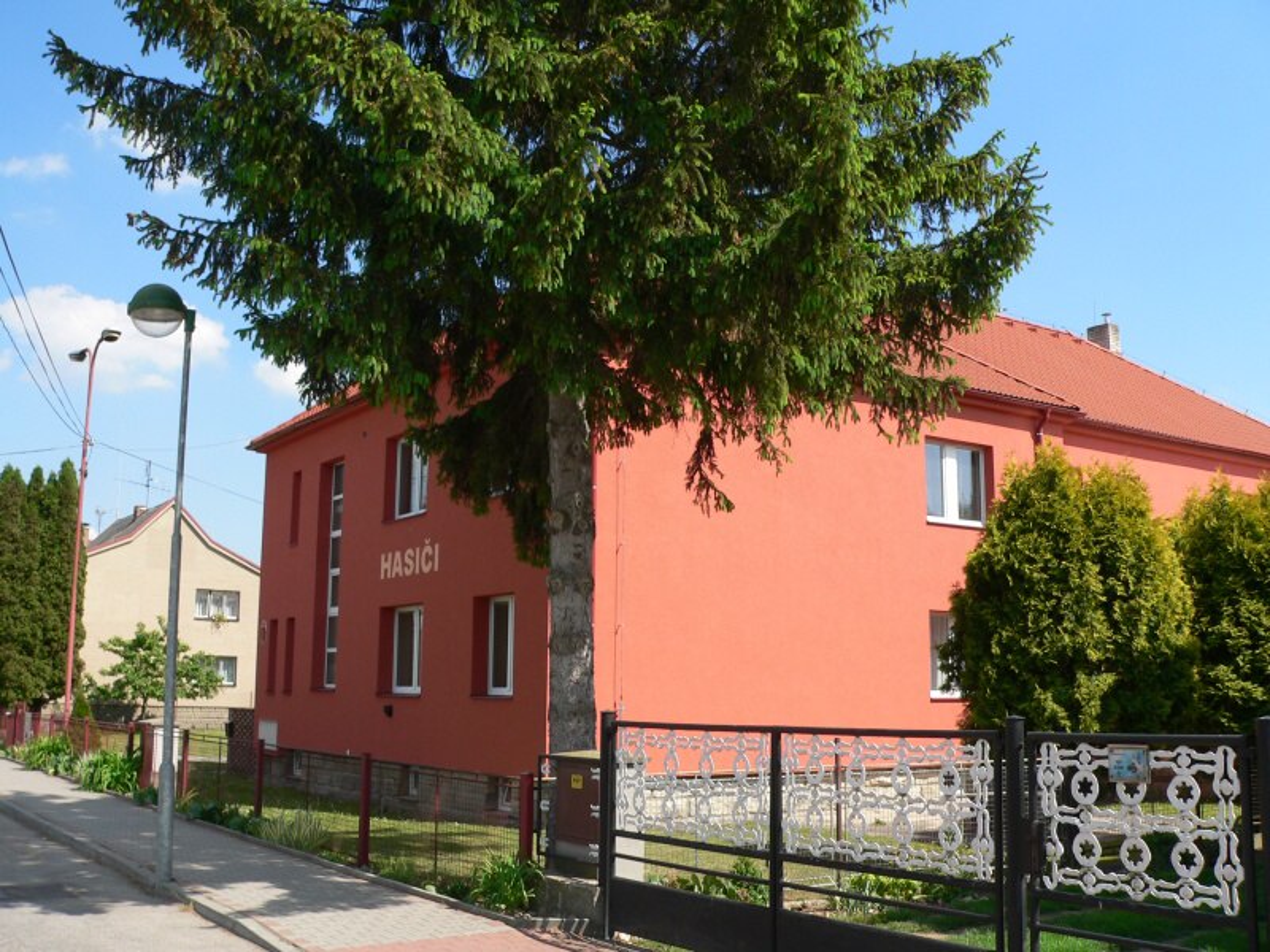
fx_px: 1321
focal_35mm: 36
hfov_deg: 51.4
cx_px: 635
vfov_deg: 39.7
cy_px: 476
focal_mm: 6
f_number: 4
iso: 80
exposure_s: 1/400
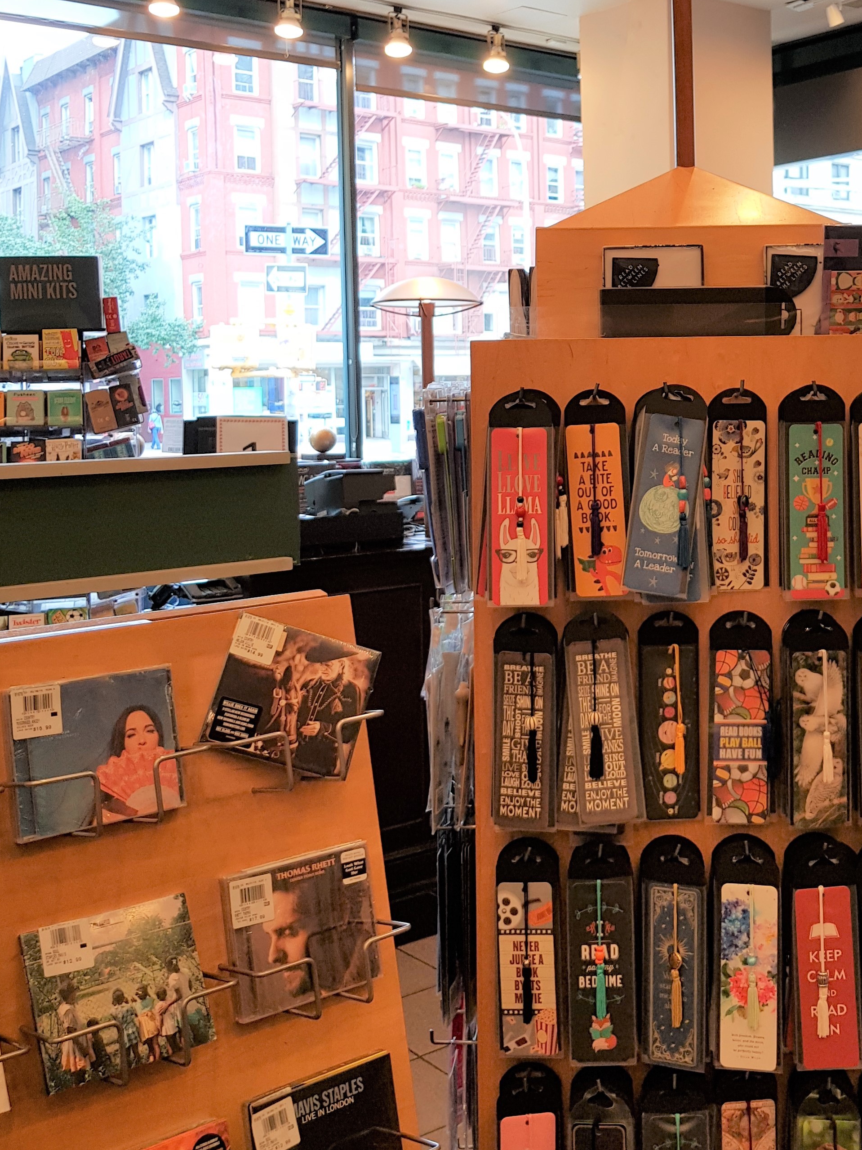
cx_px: 587
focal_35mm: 41
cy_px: 415
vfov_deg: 45.3
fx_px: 1361
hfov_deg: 34.8
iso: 50
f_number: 1.7
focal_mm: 4.2
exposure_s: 1/60
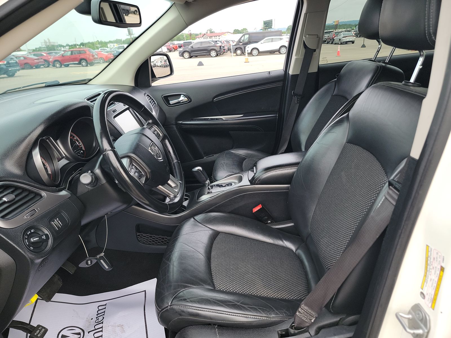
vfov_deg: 56.8
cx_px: 226
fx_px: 313
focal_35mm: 24
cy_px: 169
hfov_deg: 71.6
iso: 74
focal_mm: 6.7
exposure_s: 1/119
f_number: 1.8
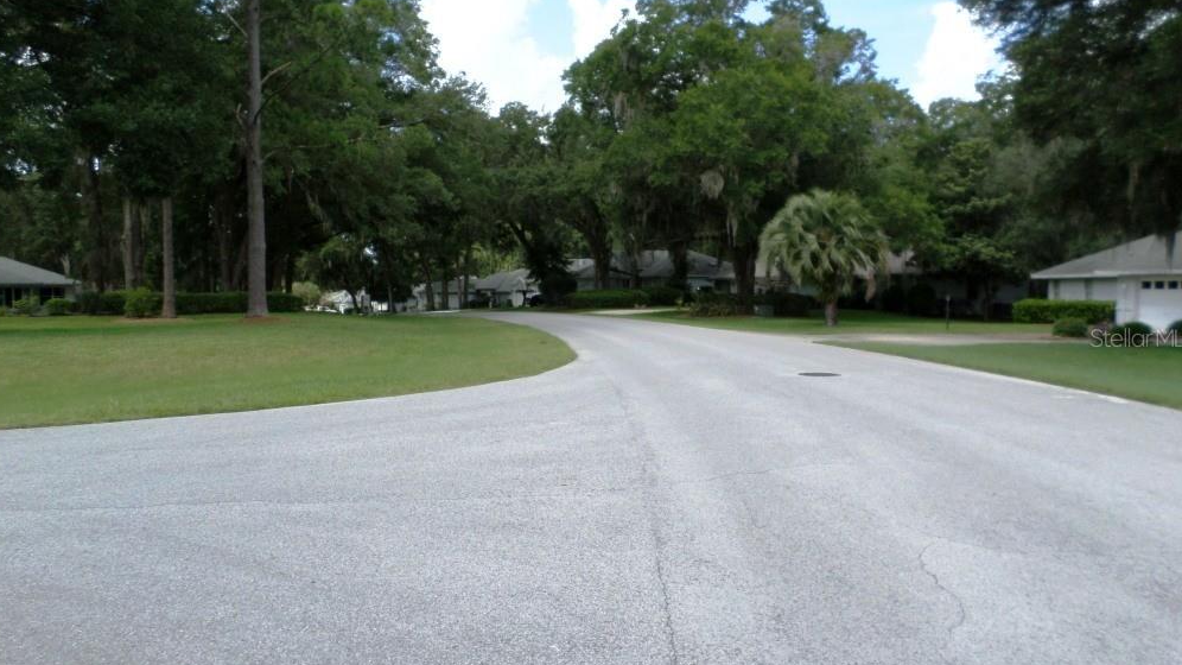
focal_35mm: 28
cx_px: 595
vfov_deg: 41.5
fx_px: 877
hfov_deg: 67.9
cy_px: 337
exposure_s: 1/750
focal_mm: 4.5
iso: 80
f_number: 2.5
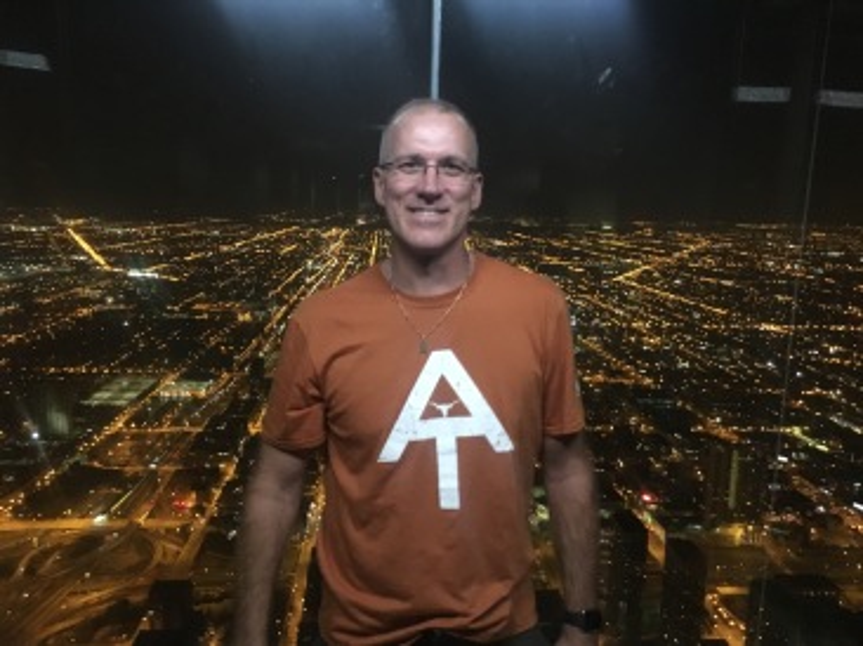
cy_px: 323
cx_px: 432
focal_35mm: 29
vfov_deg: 48.2
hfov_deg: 61.7
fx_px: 723
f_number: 2.2
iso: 320
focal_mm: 4.15
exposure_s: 1/15
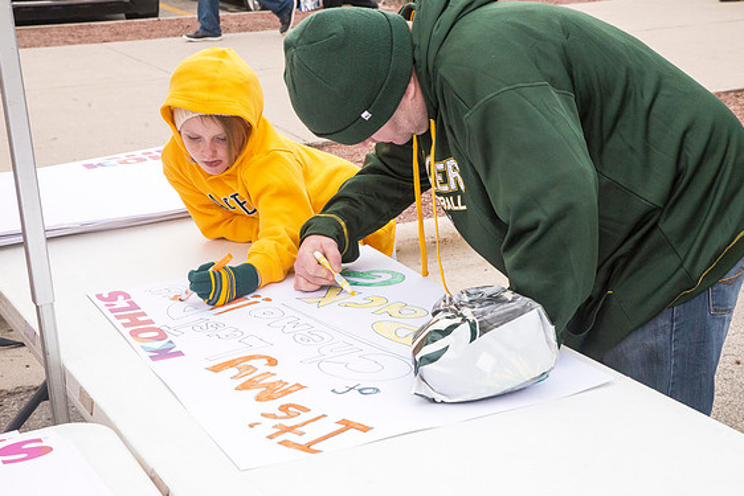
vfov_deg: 21.3
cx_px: 371
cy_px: 248
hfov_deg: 31.4
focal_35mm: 64
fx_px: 1323
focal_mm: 62
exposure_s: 1/400
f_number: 14
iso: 4000
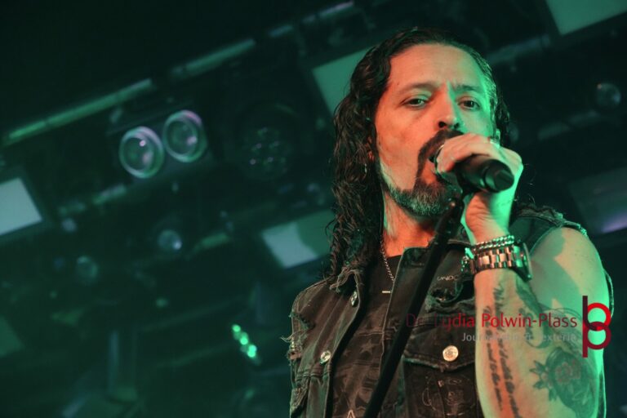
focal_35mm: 102
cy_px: 209
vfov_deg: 13.4
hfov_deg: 20.0
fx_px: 1776
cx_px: 314
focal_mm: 68
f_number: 5
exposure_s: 1/160
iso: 5000
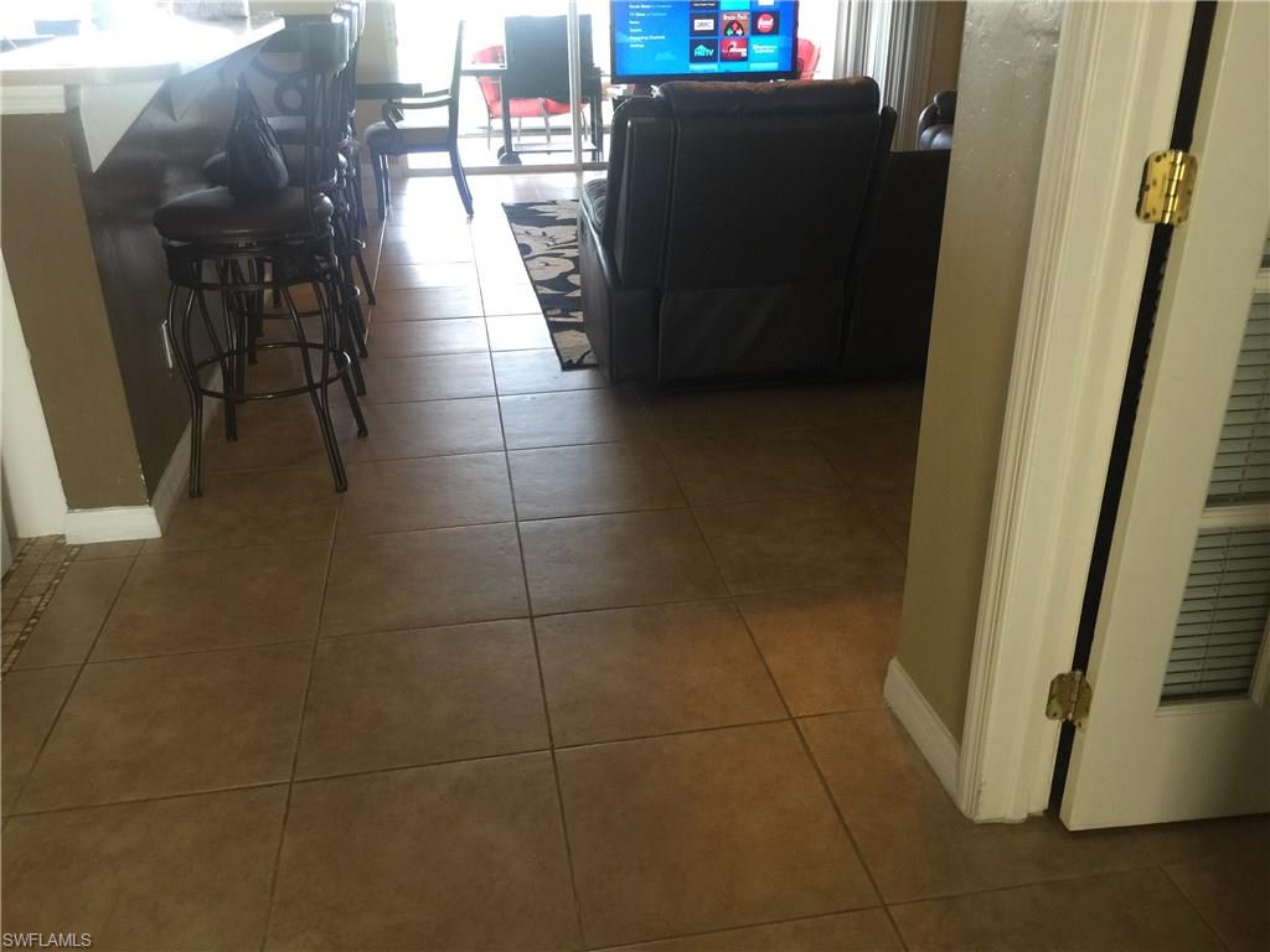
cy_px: 476
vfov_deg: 48.2
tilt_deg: -24.5
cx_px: 635
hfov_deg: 61.7
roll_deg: +0.6
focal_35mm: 29
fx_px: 1064
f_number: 2.2
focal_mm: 4.15
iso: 64
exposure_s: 1/15
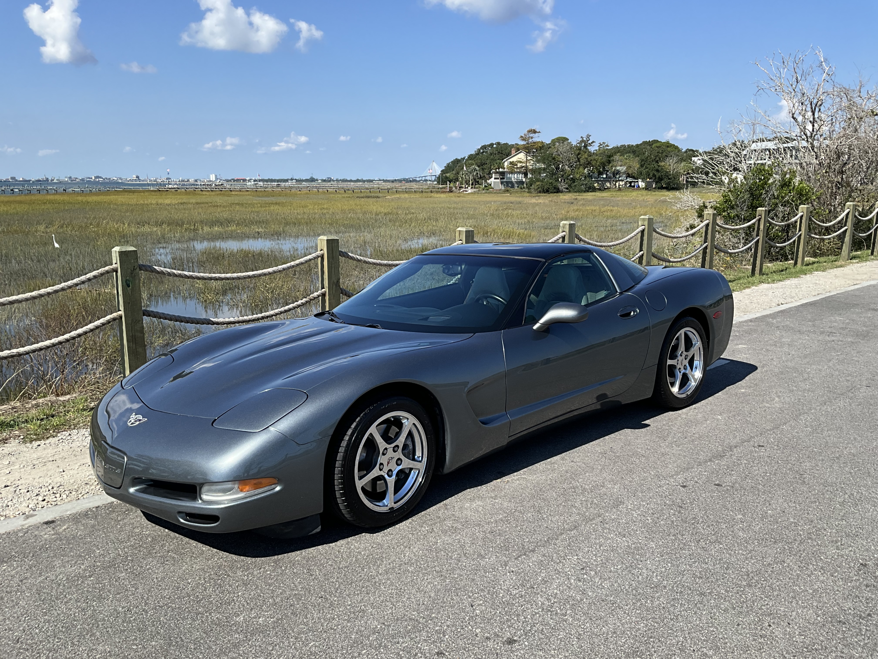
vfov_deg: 48.2
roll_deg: +0.3
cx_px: 439
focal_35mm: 29
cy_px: 330
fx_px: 736
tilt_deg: -10.7
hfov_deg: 61.7
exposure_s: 1/1984
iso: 25
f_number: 1.8
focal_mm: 3
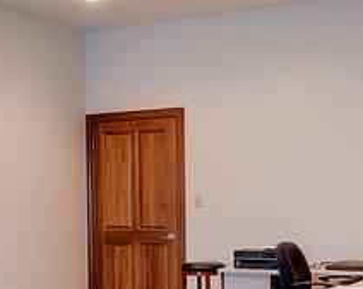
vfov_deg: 22.3
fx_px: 730
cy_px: 198
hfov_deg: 27.9
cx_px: 153
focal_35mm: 68
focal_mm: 15
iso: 100
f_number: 14
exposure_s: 3
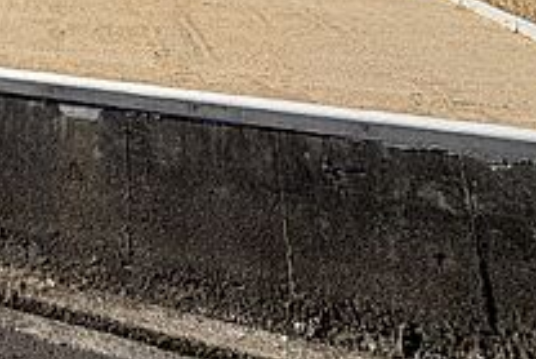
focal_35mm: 42
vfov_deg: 24.1
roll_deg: +0.8
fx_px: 626
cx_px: -139
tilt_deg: +5.0
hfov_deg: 34.6
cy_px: -196
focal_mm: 2.22
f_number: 2.2
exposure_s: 1/1189
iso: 20
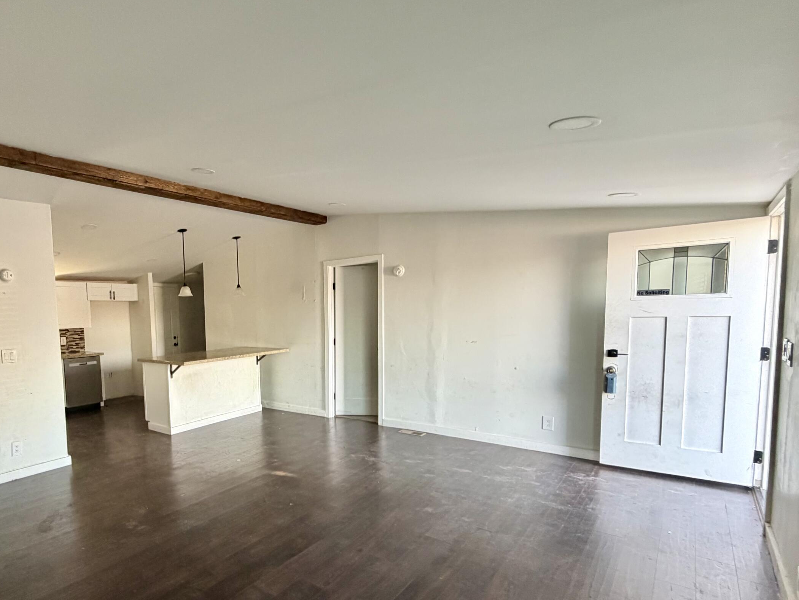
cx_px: 245
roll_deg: +3.0
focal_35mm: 20
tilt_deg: -5.1
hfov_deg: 78.2
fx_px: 462
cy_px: 352
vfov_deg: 65.5
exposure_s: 1/99
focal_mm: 2.22
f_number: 2.2
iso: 320
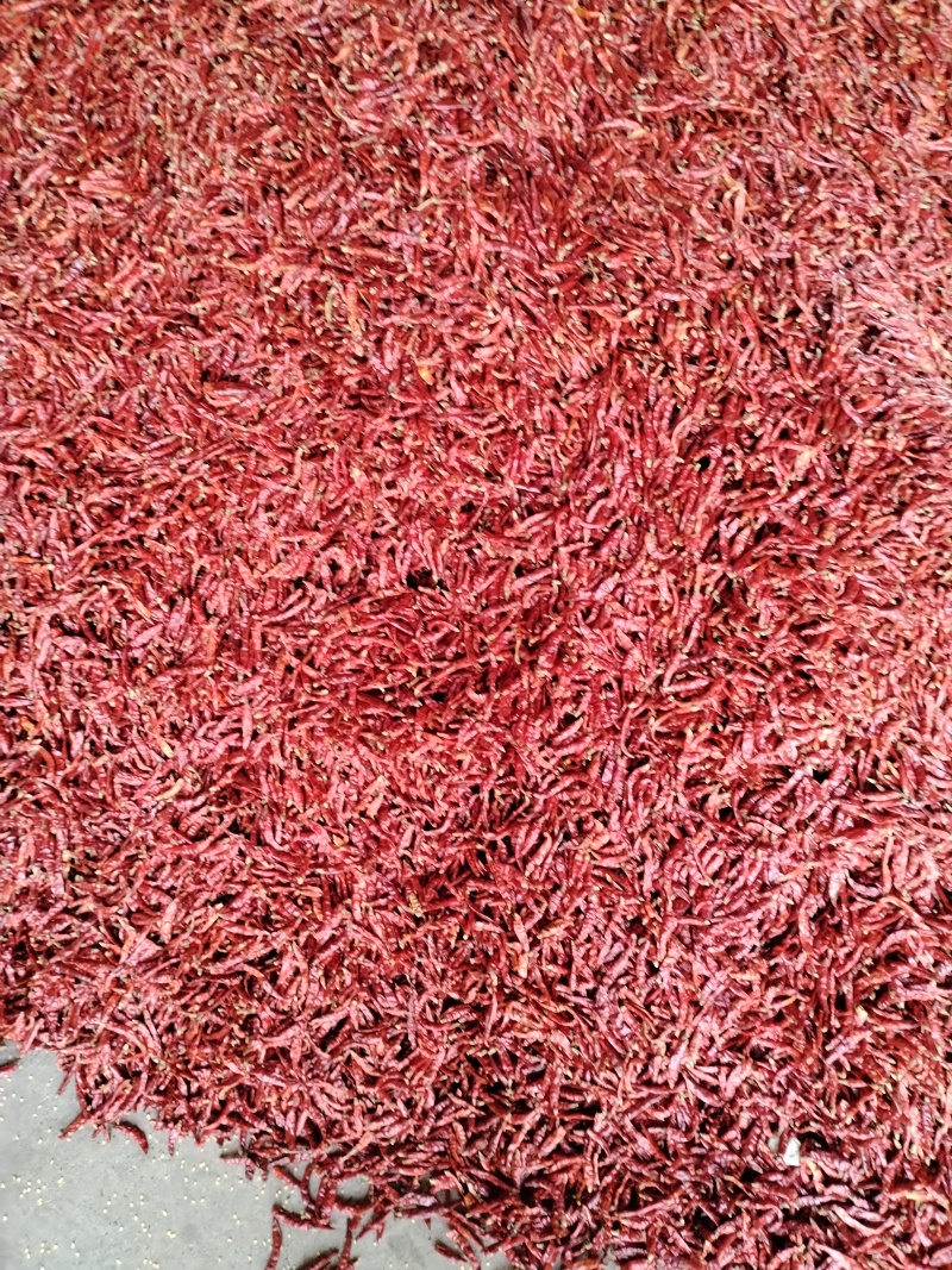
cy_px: 635
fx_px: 954
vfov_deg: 67.3
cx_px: 476
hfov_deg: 53.1
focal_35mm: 26
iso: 420
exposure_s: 1/33.3
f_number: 1.8
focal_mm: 4.25
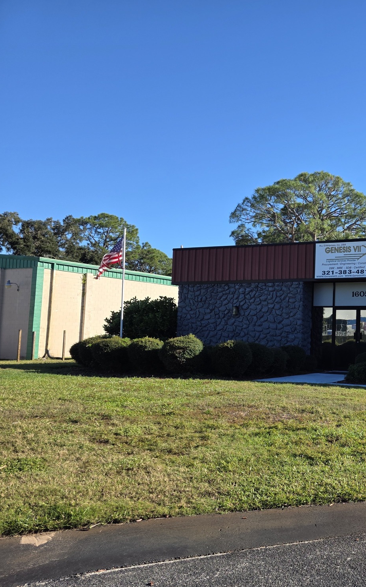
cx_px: 395
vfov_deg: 58.2
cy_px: 296
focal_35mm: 33
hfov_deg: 33.7
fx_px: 527
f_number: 1.7
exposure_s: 1/3336
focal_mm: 6.3
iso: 80
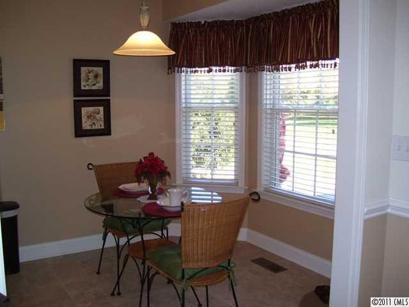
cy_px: 154
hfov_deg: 51.4
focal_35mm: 36
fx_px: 425
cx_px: 204
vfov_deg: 39.7
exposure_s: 1/60
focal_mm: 6
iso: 80
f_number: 2.7
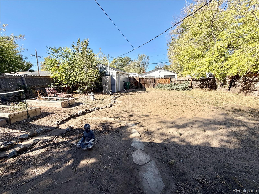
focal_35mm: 14
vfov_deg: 85.7
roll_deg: +1.0
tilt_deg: -9.2
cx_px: 130
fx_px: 105
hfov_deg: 102.1
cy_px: 97
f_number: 2.2
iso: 40
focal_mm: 2.22
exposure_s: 1/770
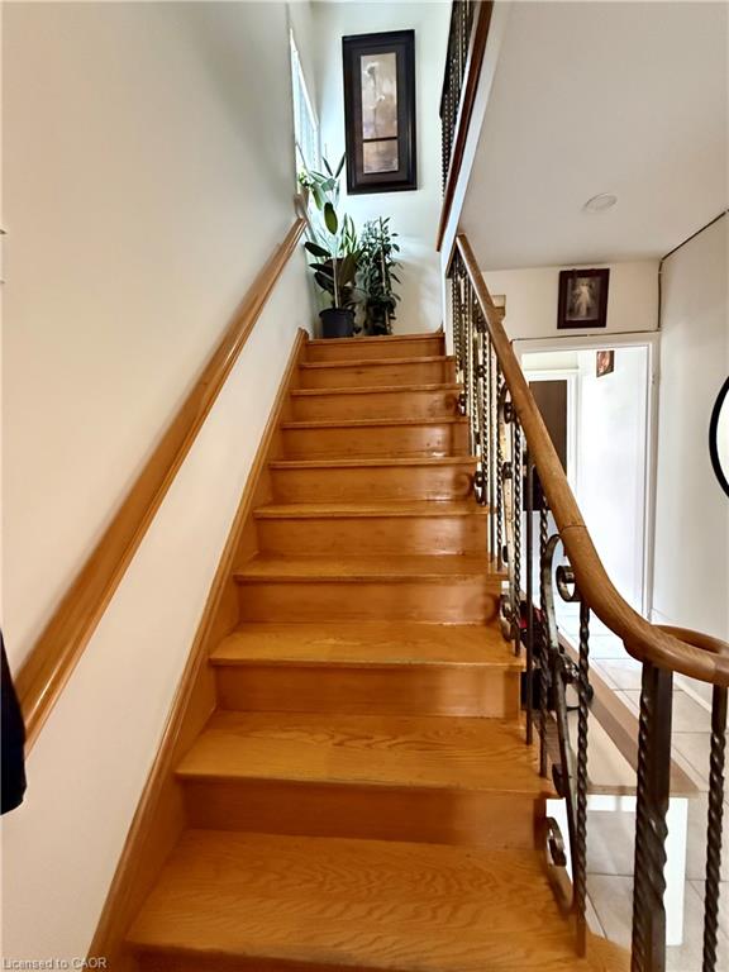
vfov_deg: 102.1
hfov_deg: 85.7
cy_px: 486
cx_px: 364
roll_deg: +3.2
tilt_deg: -3.6
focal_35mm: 14
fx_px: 393
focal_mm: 2.22
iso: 1250
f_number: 2.2
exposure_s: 1/60
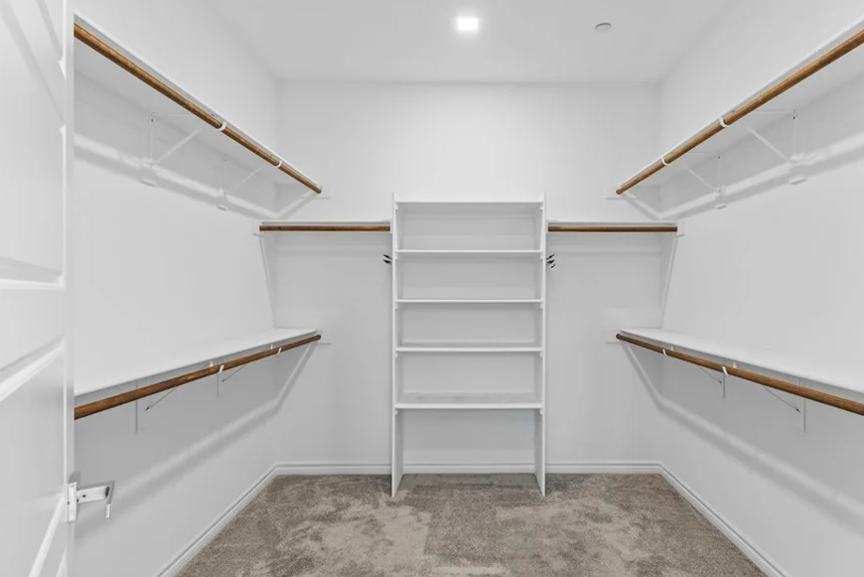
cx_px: 471
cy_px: 291
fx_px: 480
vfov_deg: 62.0
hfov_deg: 83.7
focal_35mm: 20
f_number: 8
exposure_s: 2
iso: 400
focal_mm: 17
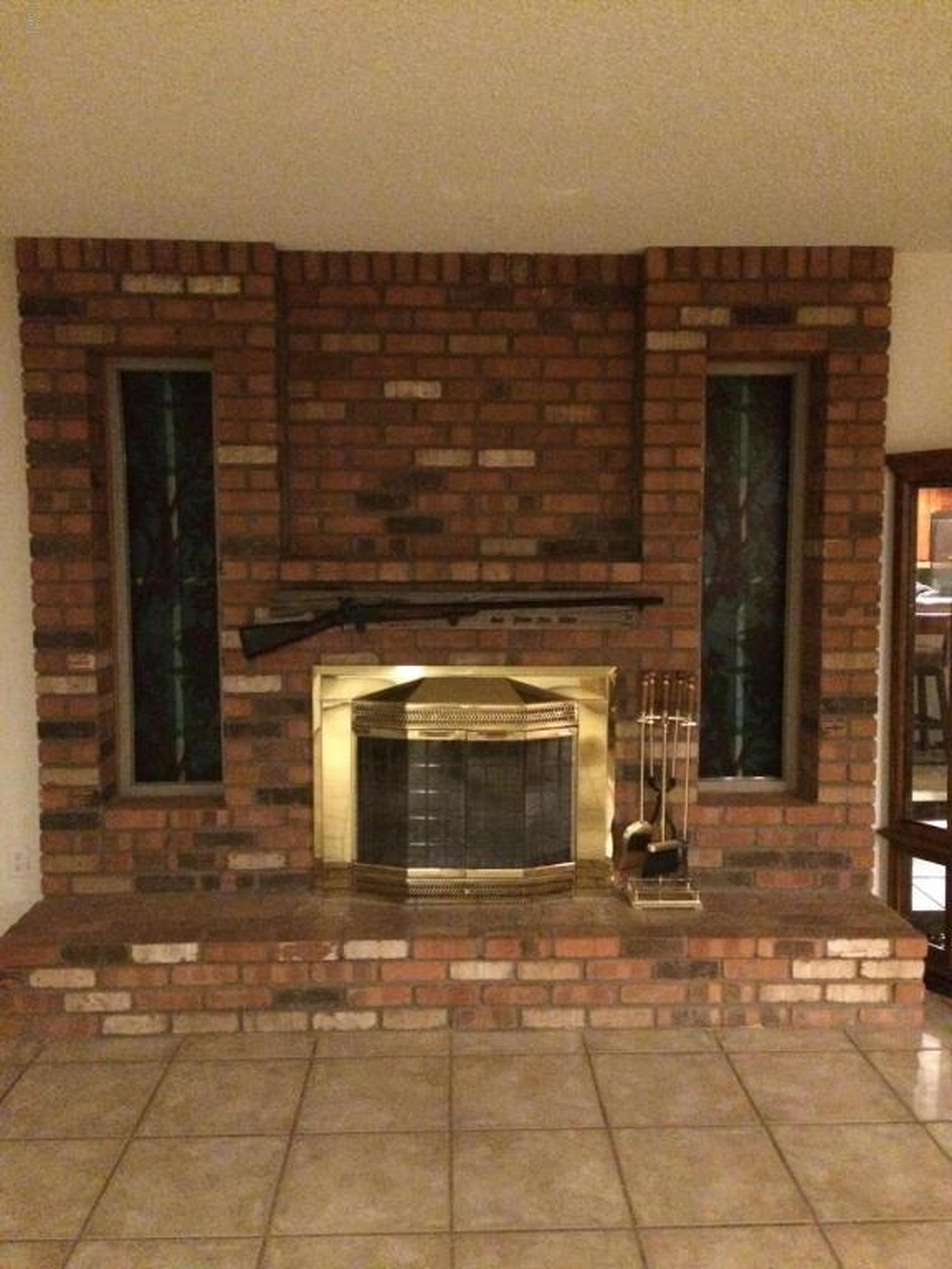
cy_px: 634
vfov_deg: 61.7
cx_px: 476
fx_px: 1063
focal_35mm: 29
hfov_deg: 48.2
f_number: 2.2
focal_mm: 4.15
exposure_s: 1/15
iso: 1000
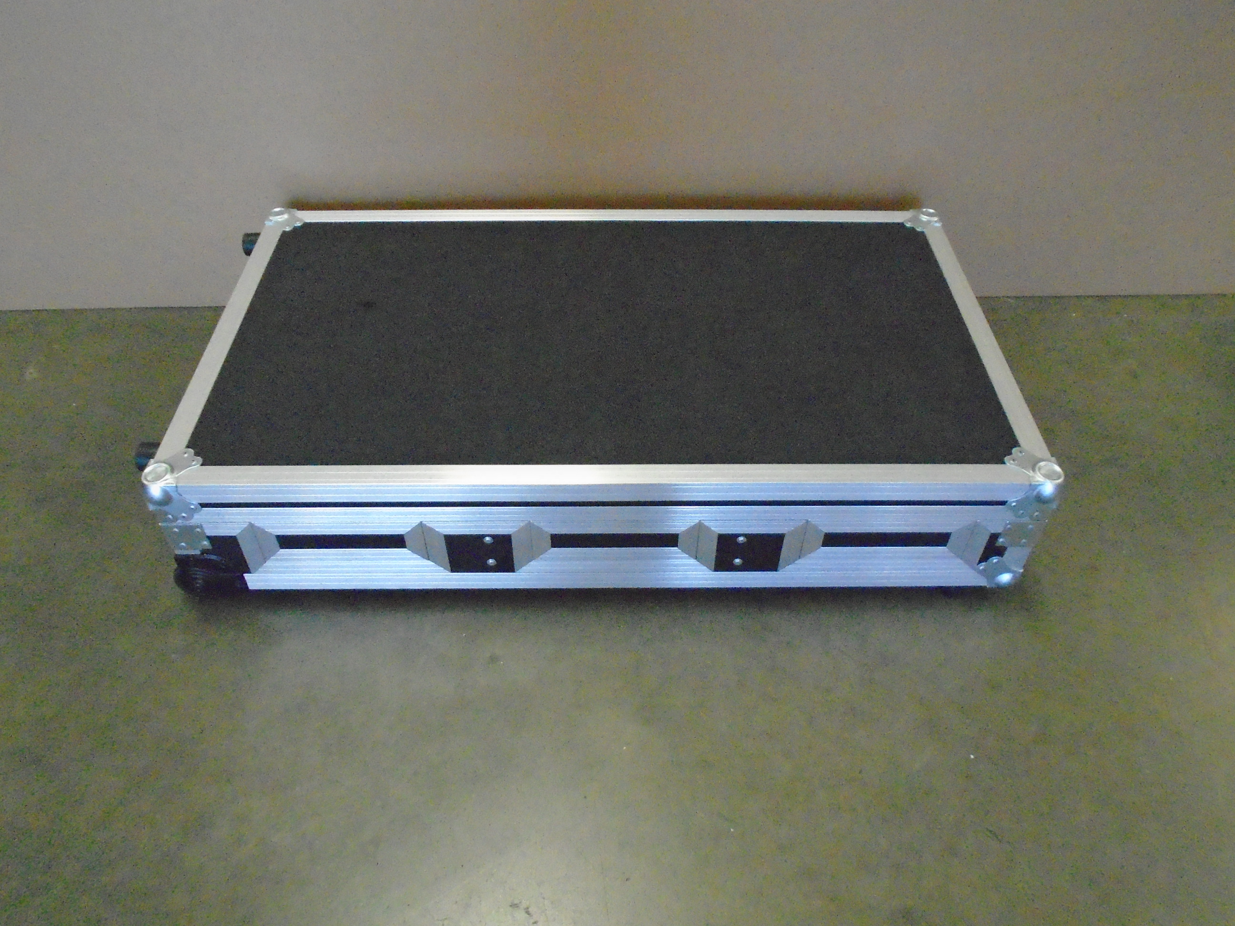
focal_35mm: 26
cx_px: 618
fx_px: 928
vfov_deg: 53.1
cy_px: 463
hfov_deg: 67.3
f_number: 3.2
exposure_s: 1/250
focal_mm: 4.6
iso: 1600
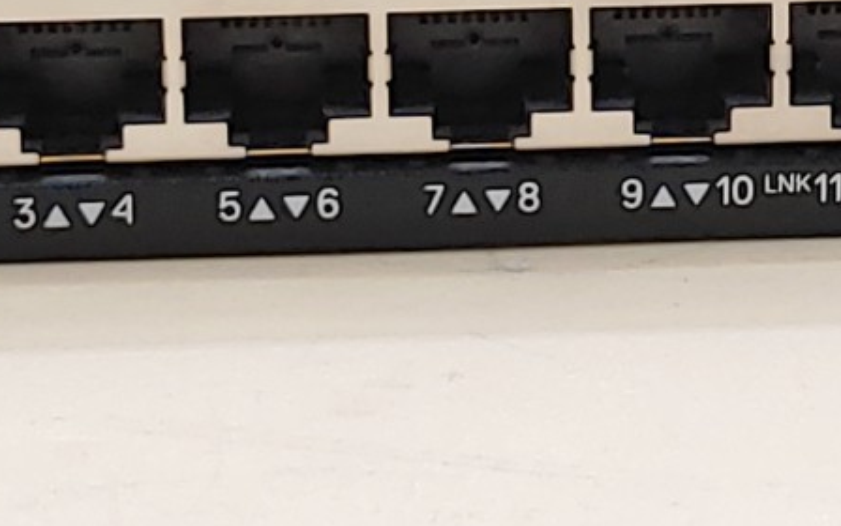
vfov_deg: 6.5
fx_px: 4607
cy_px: -36
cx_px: 845
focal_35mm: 201
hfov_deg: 10.3
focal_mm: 4.36
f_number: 1.8
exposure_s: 1/120
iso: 50
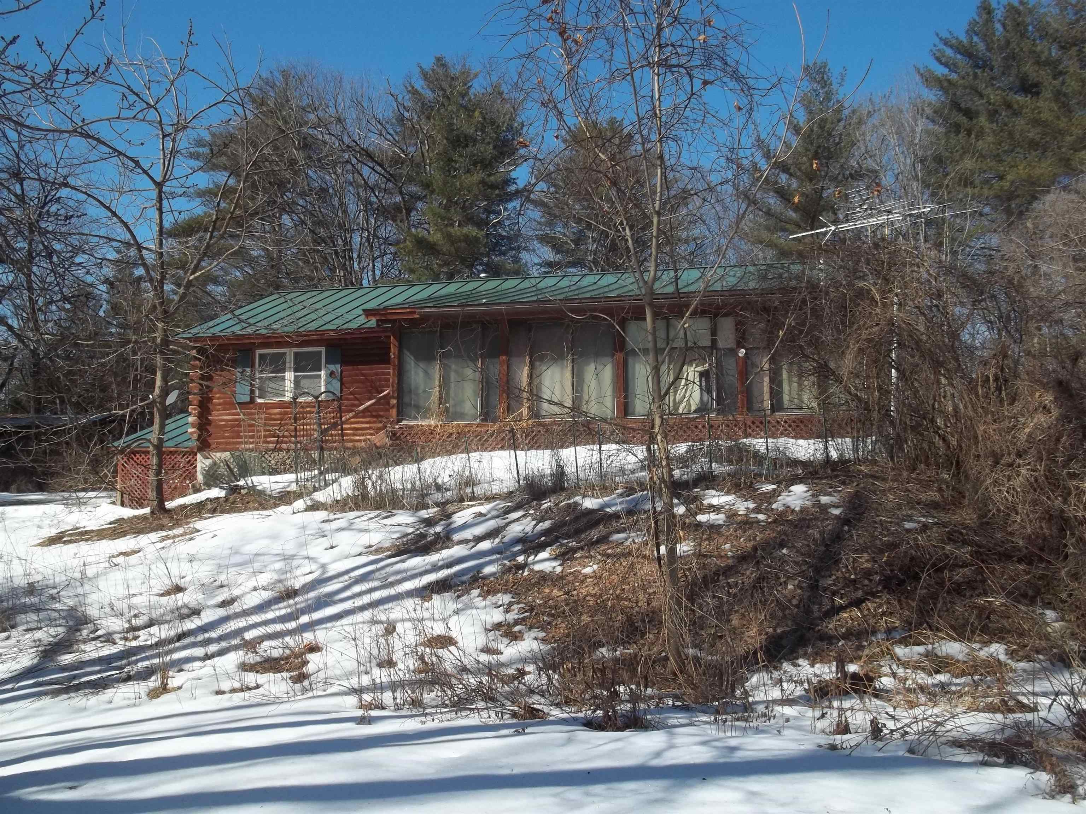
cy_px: 407
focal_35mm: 33
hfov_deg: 55.4
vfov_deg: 42.9
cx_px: 543
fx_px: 1035
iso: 64
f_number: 8
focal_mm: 5.9
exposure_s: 1/160
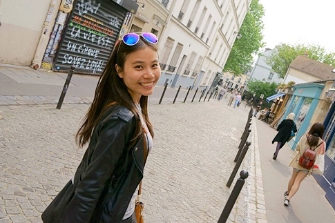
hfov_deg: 56.8
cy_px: 98
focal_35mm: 33
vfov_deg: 39.9
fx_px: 307
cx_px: 201
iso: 80
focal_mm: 20
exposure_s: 1/200
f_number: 5.6
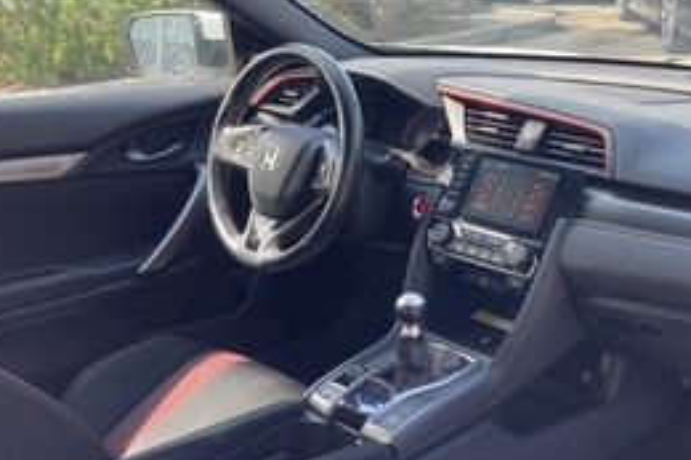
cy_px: 249
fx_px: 902
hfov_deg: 41.0
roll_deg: +1.3
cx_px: 497
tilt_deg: -20.2
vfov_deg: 28.6
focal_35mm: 47
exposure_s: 1/121
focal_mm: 3.99
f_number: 1.8
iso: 25
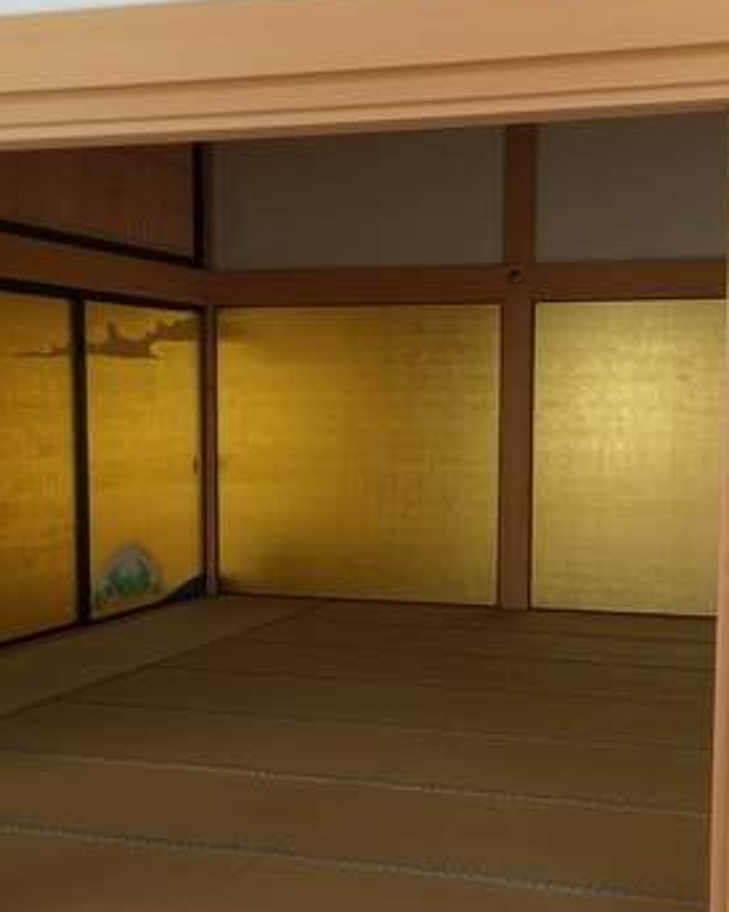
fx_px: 1592
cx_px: 379
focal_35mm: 59
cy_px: 549
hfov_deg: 25.8
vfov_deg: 31.9
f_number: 1.8
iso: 250
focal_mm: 4.58
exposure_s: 1/30
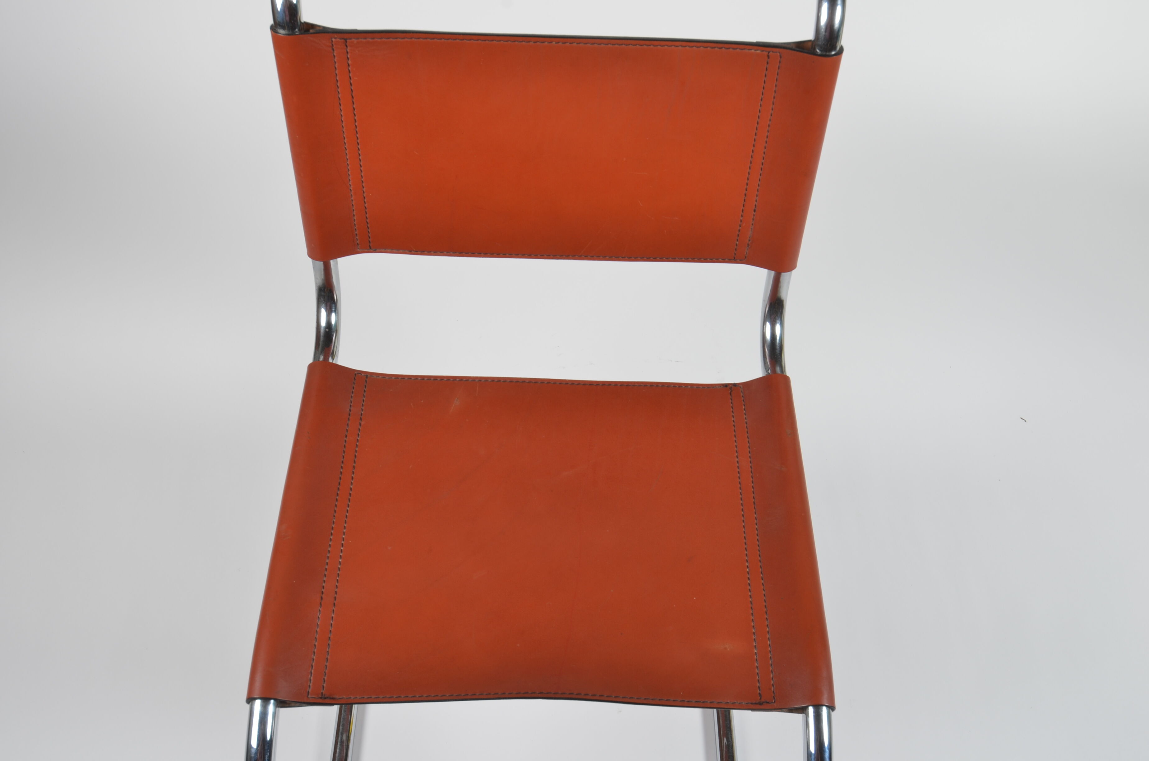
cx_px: 574
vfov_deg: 36.7
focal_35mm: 36
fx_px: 1147
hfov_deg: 53.2
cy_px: 380
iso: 100
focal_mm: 24
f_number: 11
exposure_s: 1/125
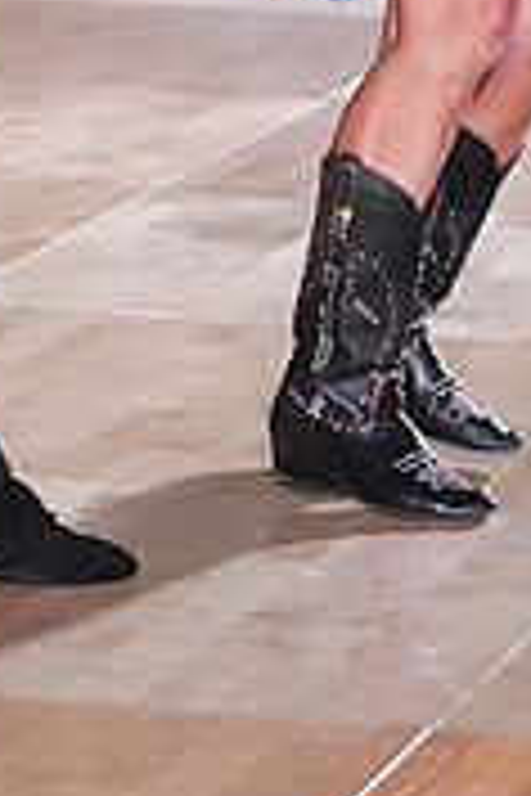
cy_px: -423
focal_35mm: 292
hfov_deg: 4.7
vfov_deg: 6.9
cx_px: 299
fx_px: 6460
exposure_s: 1/400
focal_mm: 89
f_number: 4
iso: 4000
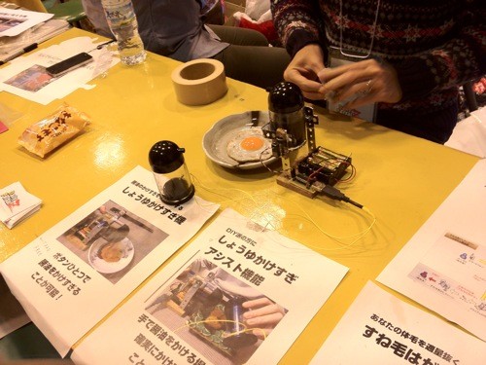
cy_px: 182
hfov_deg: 52.6
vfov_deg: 40.7
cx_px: 243
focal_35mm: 35
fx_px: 491
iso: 100
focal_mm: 4.28
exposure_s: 1/20
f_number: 2.4
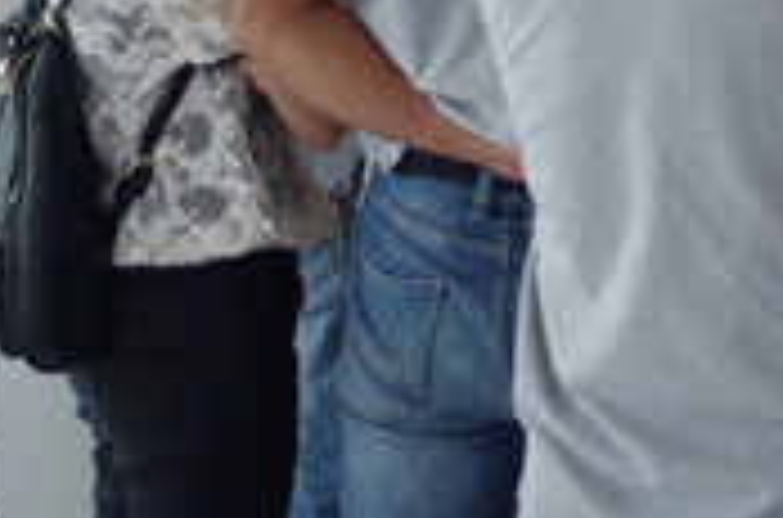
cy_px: -448
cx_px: 968
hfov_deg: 13.7
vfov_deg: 9.0
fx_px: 3145
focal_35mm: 145
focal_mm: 24.38
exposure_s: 1/50
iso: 800
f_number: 4
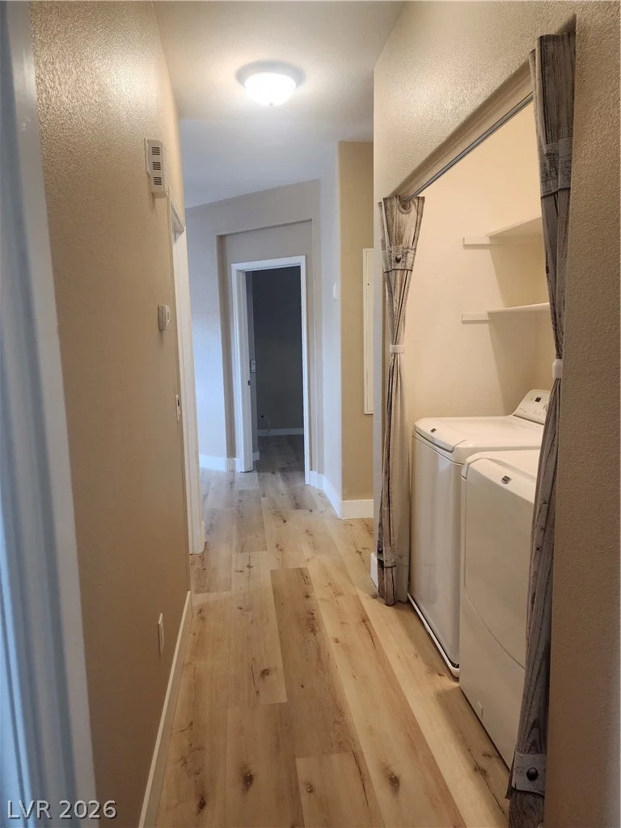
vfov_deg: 73.9
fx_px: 550
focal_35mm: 23
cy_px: 414
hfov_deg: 58.9
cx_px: 310
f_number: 1.8
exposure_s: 1/120
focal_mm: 6.4
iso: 400
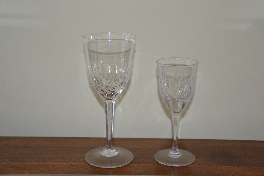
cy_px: 88
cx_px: 132
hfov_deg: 33.4
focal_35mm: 60
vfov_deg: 22.6
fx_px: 440
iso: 500
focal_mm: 40
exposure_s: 1/60
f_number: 4.5
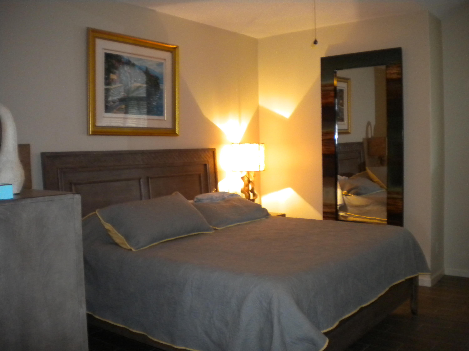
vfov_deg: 40.7
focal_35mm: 35
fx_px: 474
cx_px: 234
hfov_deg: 52.6
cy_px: 176
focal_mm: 6.3
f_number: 3.1
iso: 400
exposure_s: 1/30
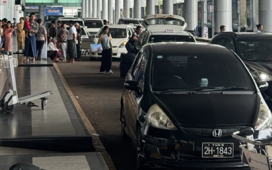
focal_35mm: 99
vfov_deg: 13.0
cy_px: -5
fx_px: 734
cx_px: 164
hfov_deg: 21.0
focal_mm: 6.76
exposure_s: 1/171
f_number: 1.78
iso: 50
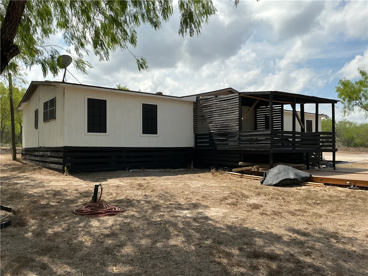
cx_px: 184
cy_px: 138
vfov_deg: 48.2
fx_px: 308
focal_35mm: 29
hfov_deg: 61.7
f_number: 1.8
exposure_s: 1/2667
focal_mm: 3
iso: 25
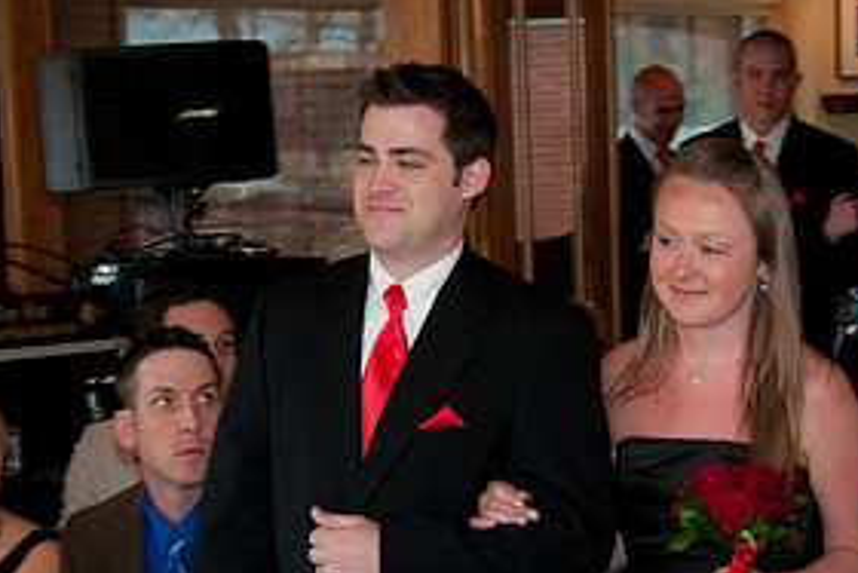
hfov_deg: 16.5
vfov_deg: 11.1
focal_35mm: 124
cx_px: 518
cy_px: 385
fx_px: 2957
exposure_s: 1/60
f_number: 4.5
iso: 400
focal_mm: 40
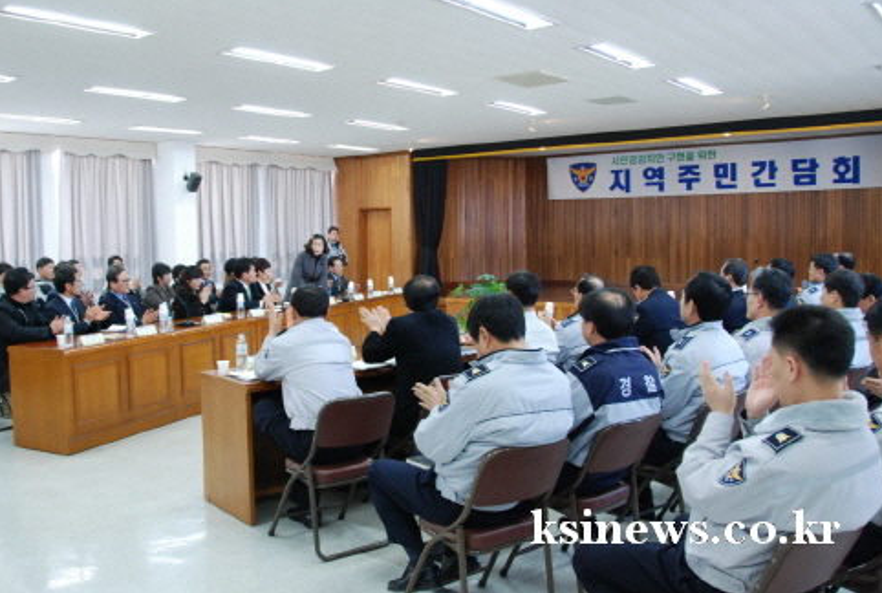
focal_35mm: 28
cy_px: 287
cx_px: 439
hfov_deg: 65.3
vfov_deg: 46.6
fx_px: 688
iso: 800
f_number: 4.5
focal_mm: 18
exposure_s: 1/80
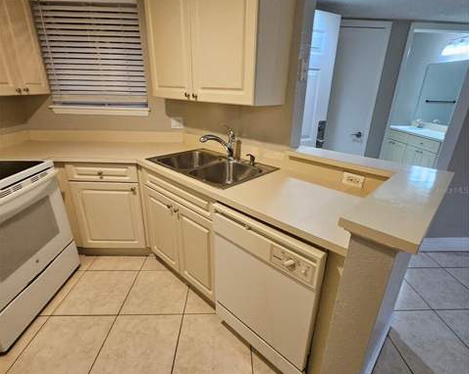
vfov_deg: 76.9
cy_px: 190
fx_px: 236
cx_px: 234
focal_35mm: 17
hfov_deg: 89.7
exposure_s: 1/60
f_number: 2.2
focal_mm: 1.74
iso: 250
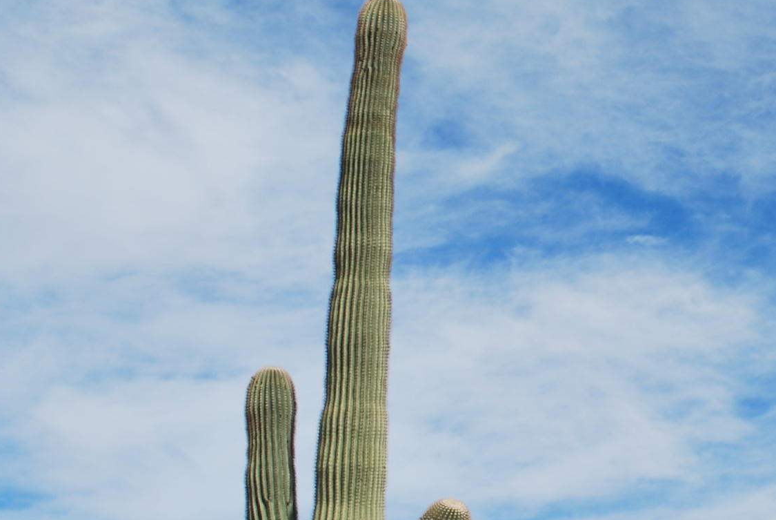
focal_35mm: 104
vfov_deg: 13.2
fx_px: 2244
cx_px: 810
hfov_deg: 19.0
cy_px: 320
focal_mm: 26
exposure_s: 1/320
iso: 100
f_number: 9
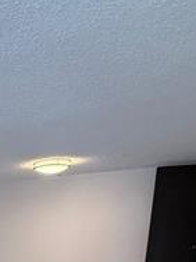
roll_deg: -0.6
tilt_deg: -11.3
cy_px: 341
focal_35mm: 57
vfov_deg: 28.0
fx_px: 432
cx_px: -145
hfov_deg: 19.8
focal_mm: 2.22
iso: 250
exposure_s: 1/120
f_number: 2.2
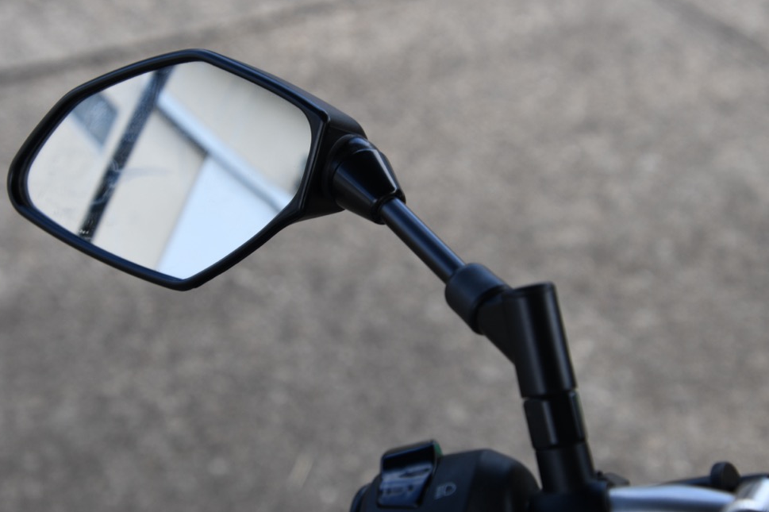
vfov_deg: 14.1
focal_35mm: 97
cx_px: 353
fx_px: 2071
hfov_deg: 21.0
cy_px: 243
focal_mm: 58
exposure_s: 1/160
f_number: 5.6
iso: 100
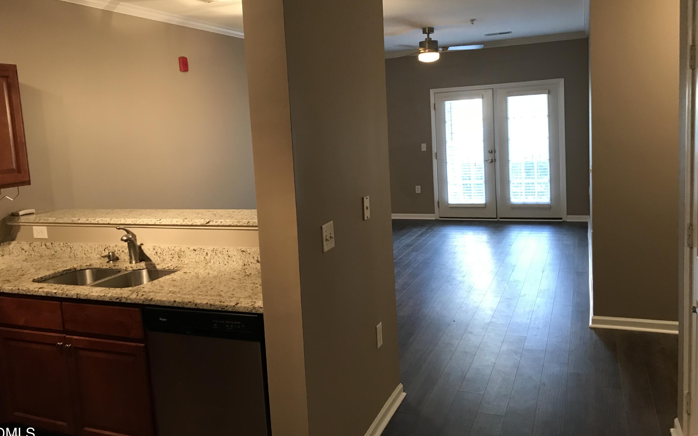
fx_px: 571
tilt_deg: -5.3
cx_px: 346
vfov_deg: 41.8
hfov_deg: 62.9
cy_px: 193
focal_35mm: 30
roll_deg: +3.6
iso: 50
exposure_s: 1/15
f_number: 1.8
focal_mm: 3.99
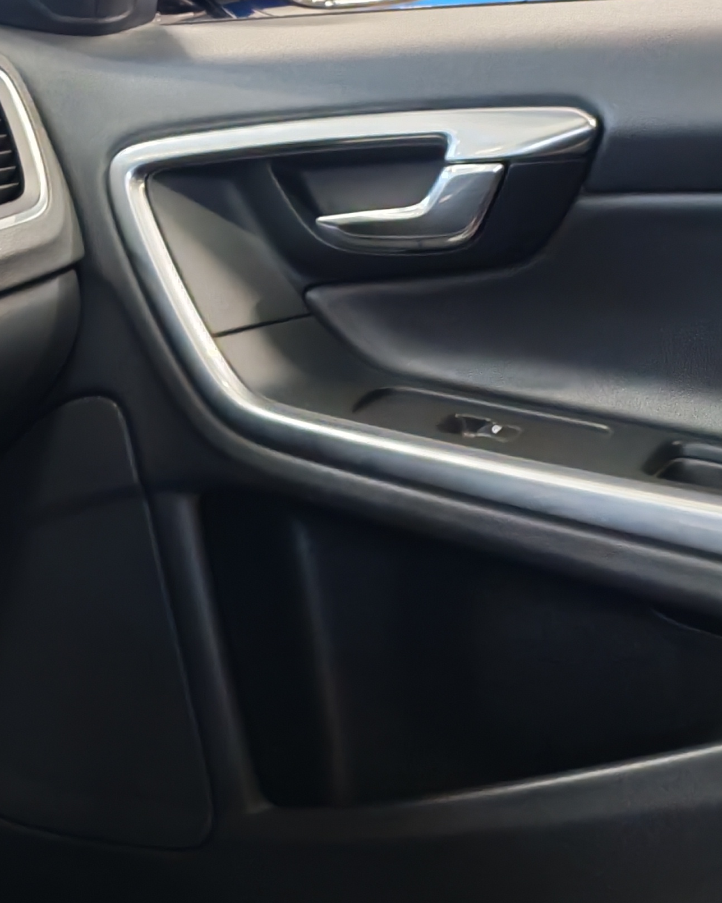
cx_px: -234
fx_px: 2190
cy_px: 832
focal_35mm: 82
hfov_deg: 17.5
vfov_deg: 22.6
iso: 1575
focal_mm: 6.12
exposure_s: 1/50
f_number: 1.9
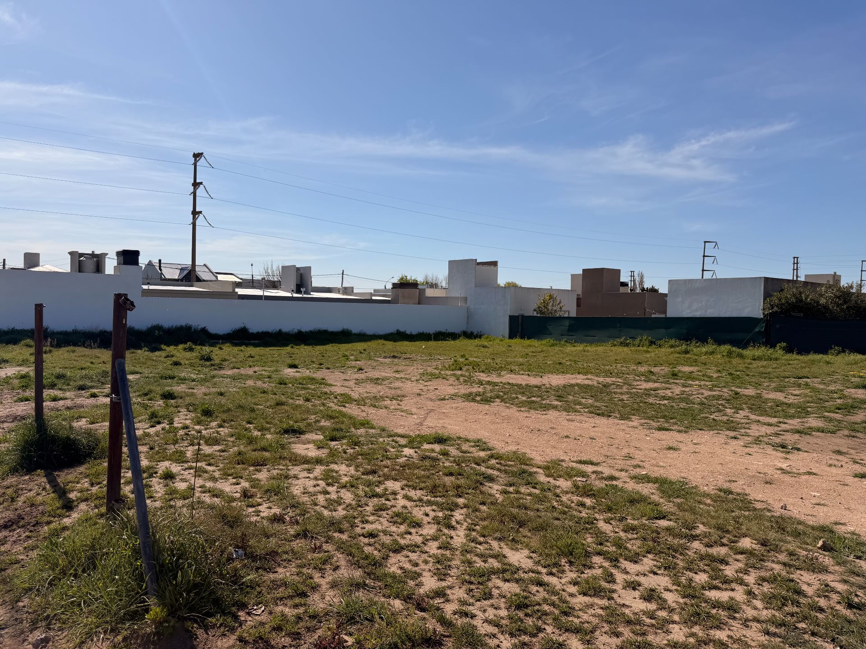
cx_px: 433
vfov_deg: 56.8
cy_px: 324
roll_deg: -0.9
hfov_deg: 71.6
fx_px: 600
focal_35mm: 24
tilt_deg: -1.1
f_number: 1.78
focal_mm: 6.76
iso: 80
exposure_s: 1/9091
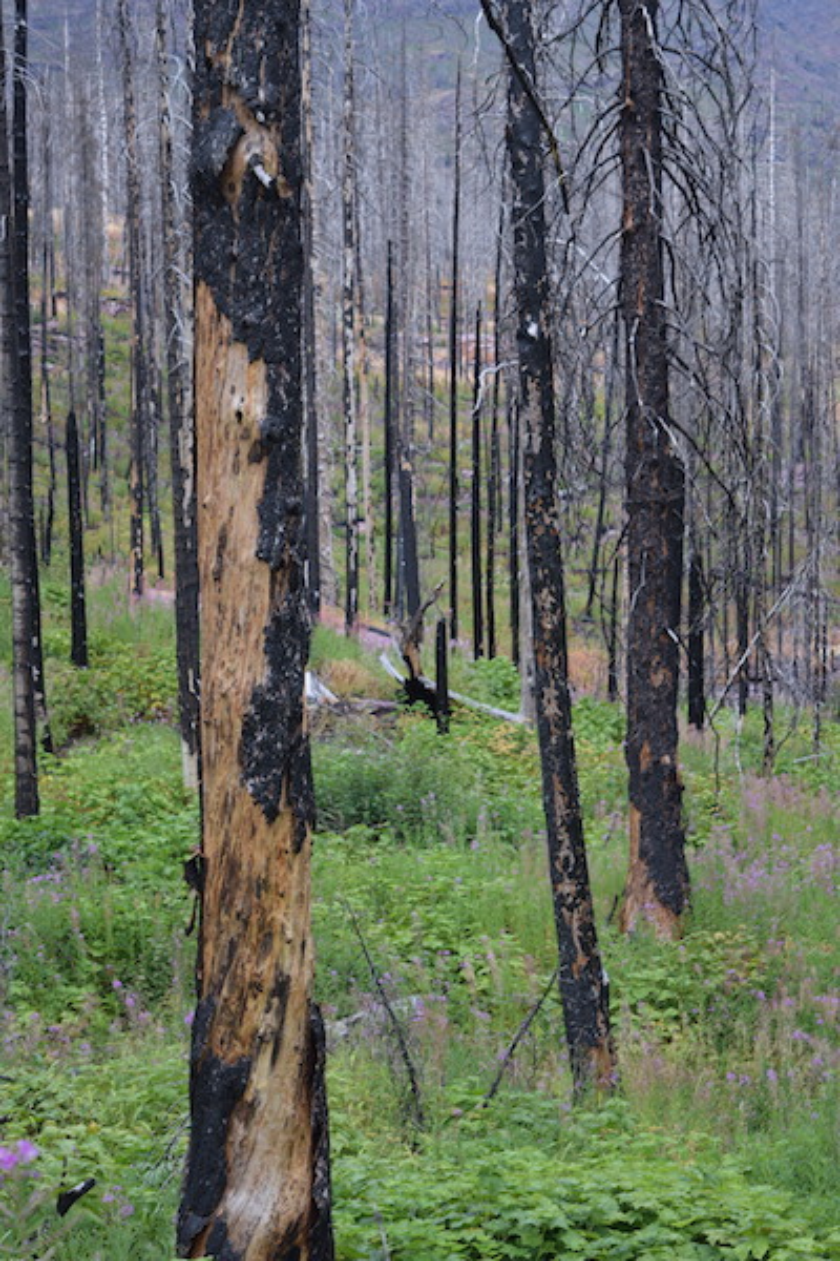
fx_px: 2730
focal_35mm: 78
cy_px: 630
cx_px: 420
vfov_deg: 26.0
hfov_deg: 17.5
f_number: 5.6
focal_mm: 52
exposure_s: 1/100
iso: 200
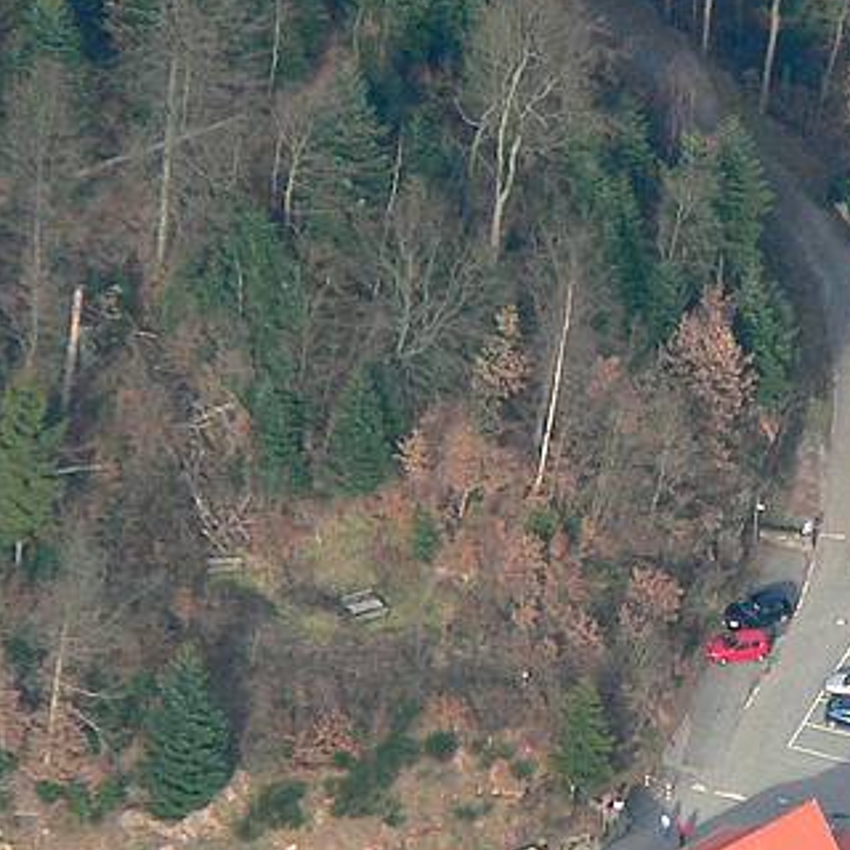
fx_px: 26531
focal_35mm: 955
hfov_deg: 1.8
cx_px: 1057
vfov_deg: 1.8
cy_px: 762
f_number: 5.6
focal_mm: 72
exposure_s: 1/500
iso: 200
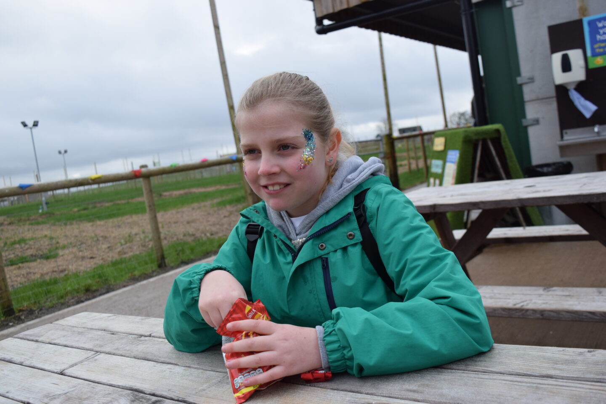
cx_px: 303
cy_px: 202
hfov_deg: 57.2
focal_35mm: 33
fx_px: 555
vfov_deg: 40.0
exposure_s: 1/1250
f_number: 5.6
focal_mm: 22
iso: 400
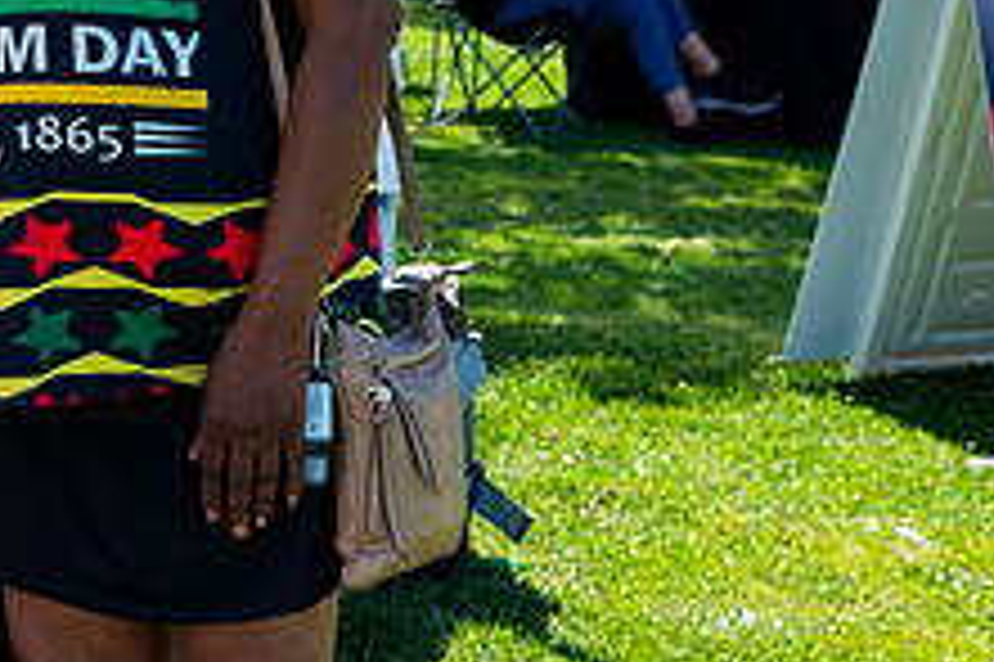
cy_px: -146
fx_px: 3476
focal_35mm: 126
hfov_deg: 16.0
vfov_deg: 10.7
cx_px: 0
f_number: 5.6
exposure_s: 1/1000
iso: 320
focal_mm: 48
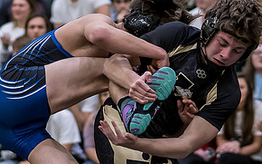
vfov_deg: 3.9
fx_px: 2384
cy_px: 155
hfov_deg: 6.3
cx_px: 146
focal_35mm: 334
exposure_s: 1/800
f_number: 1.4
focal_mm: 45
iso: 1250
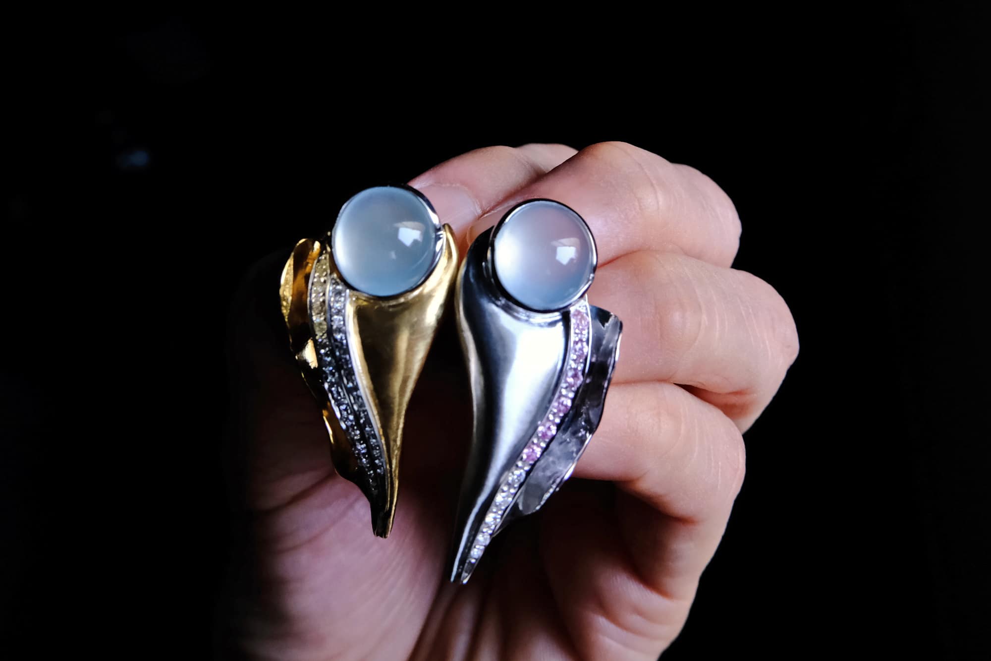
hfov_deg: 76.1
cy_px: 330
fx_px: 633
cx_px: 496
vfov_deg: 55.1
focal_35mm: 23
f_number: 7.1
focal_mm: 15
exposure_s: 1/15
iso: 1600
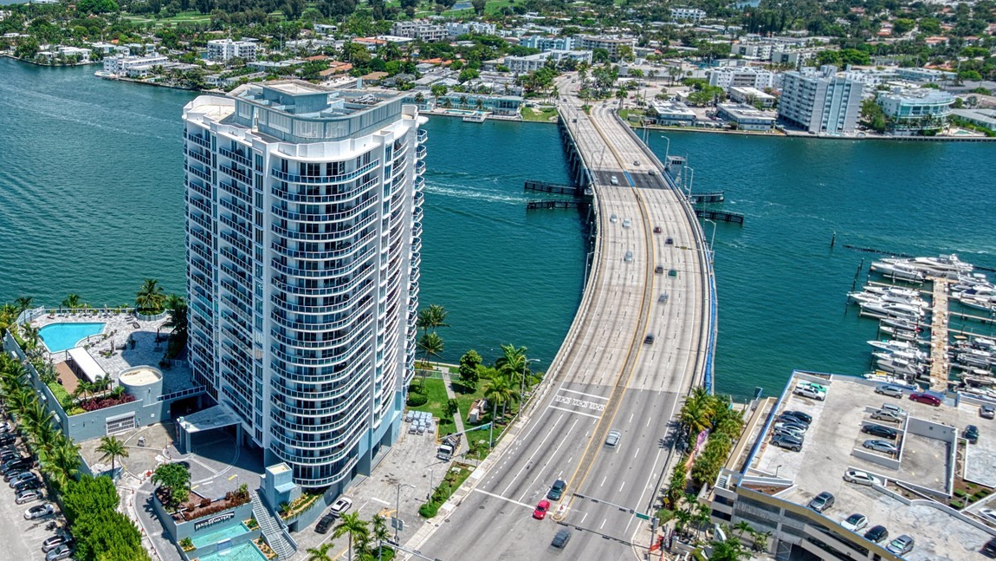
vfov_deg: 34.5
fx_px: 898
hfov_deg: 55.7
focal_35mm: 34
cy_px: 224
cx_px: 272
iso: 120
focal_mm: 8.38
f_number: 2.8
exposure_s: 1/3000
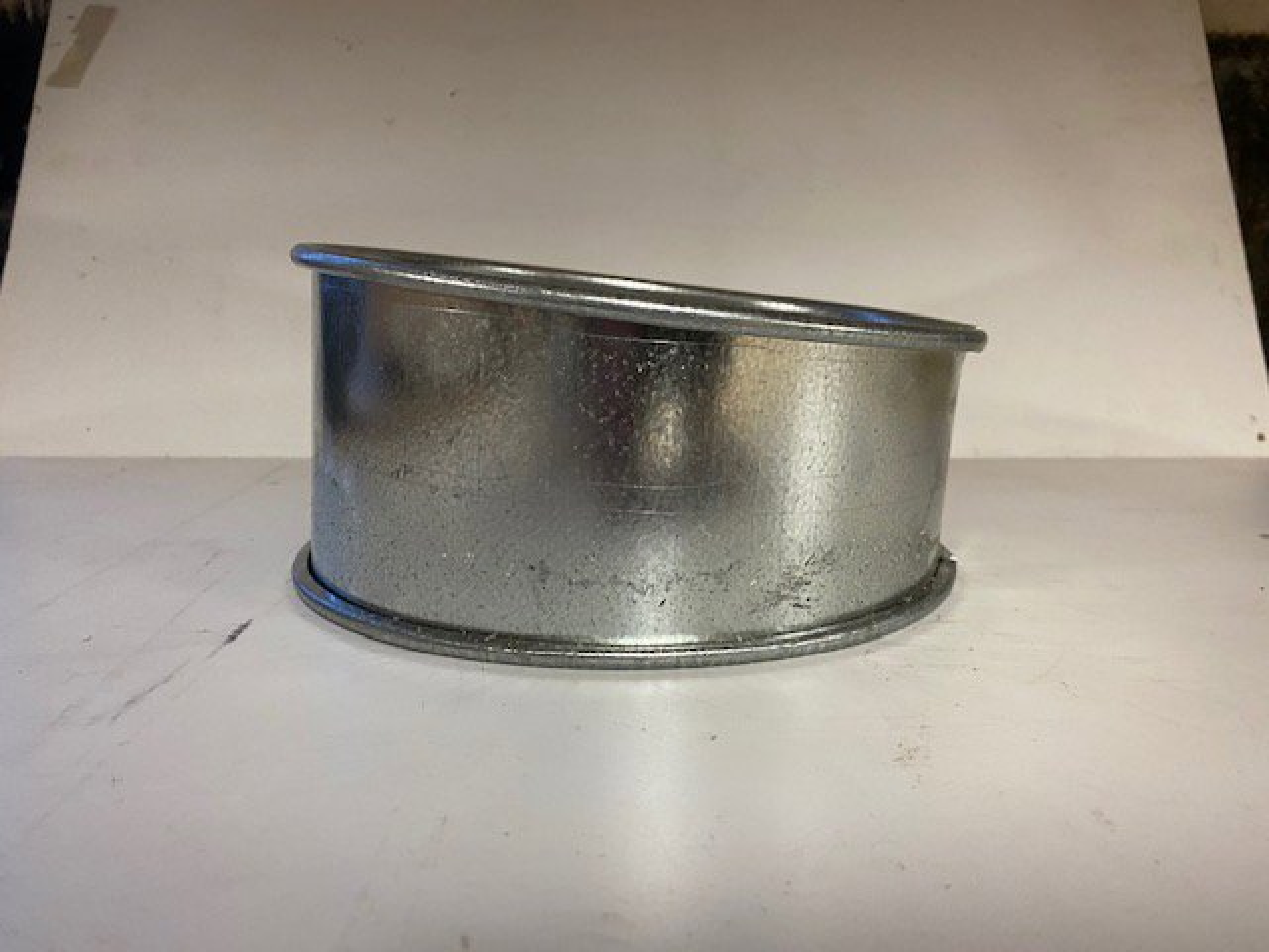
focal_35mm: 26
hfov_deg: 67.3
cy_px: 476
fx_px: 953
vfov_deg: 53.1
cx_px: 634
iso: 250
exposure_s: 1/50
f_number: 1.8
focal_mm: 4.25
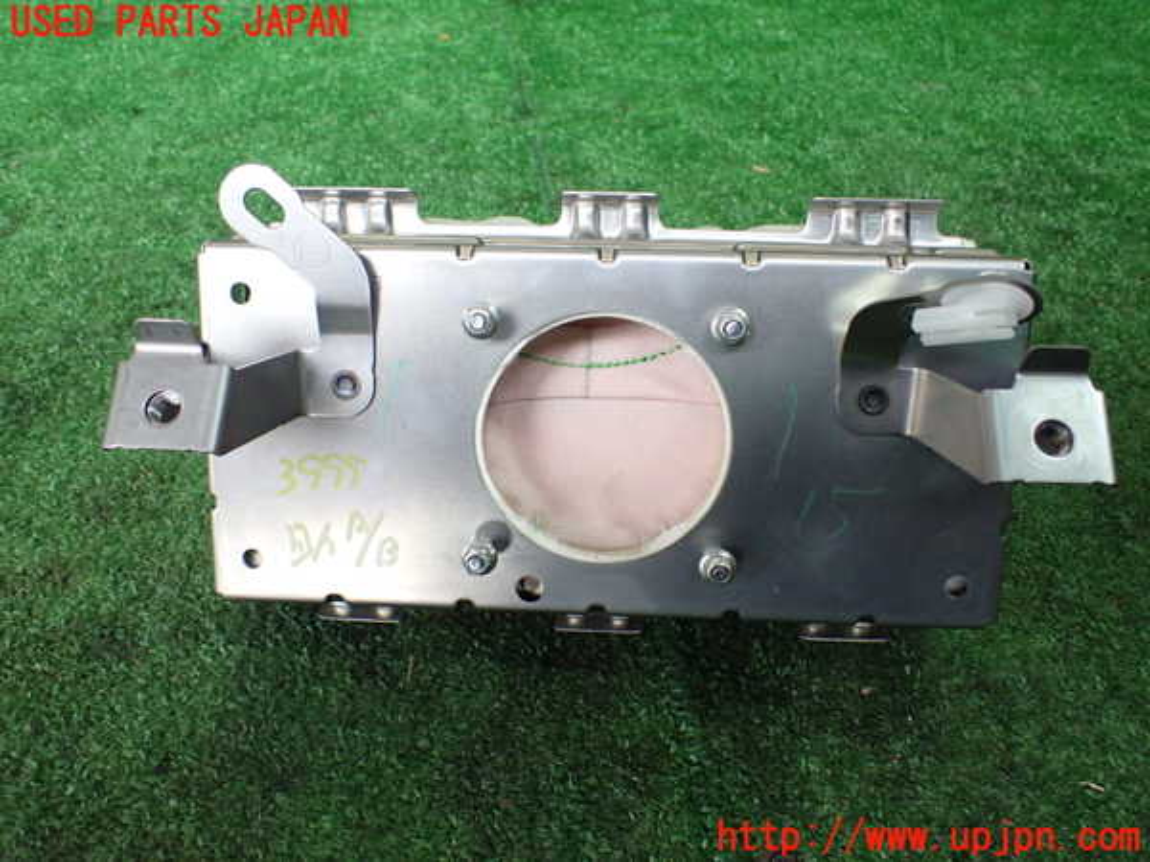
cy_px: 431
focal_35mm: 30
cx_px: 575
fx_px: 997
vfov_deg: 46.8
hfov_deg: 60.0
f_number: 2.3
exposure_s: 1/125
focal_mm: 5.4
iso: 800
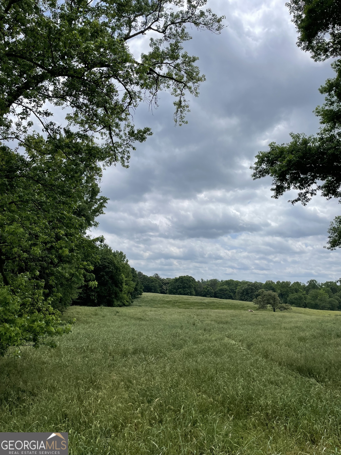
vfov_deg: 67.3
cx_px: 170
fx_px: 341
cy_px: 228
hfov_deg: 53.1
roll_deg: -0.4
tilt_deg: +10.4
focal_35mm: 26
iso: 32
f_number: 1.6
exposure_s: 1/6135
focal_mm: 4.2
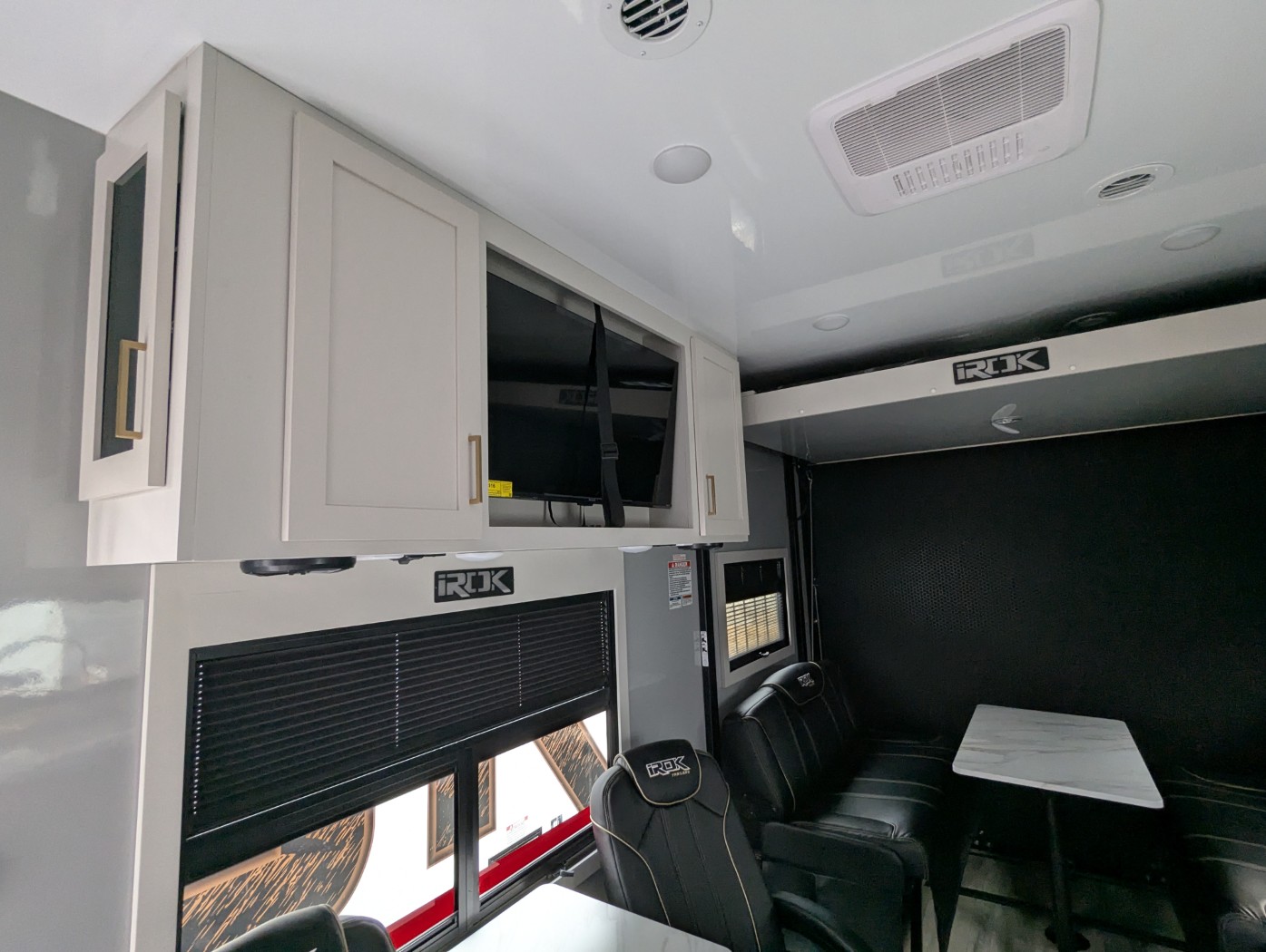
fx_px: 586
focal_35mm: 16
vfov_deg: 78.2
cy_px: 476
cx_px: 633
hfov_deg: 94.4
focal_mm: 2.35
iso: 210
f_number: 2.2
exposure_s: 1/55.7
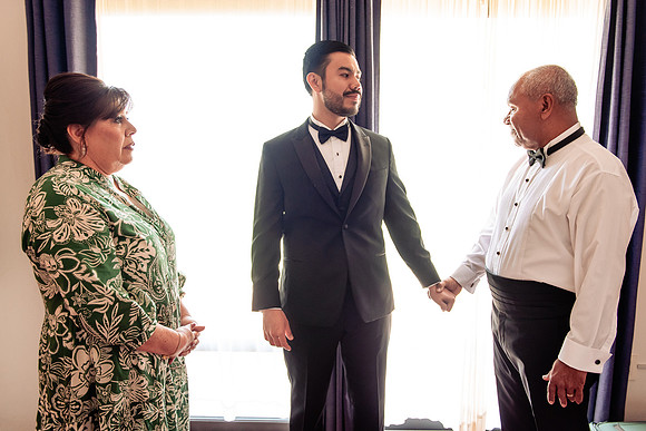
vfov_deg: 44.9
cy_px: 216
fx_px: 521
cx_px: 323
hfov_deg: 63.6
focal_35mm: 29
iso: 800
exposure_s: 1/160
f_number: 3.5
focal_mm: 28
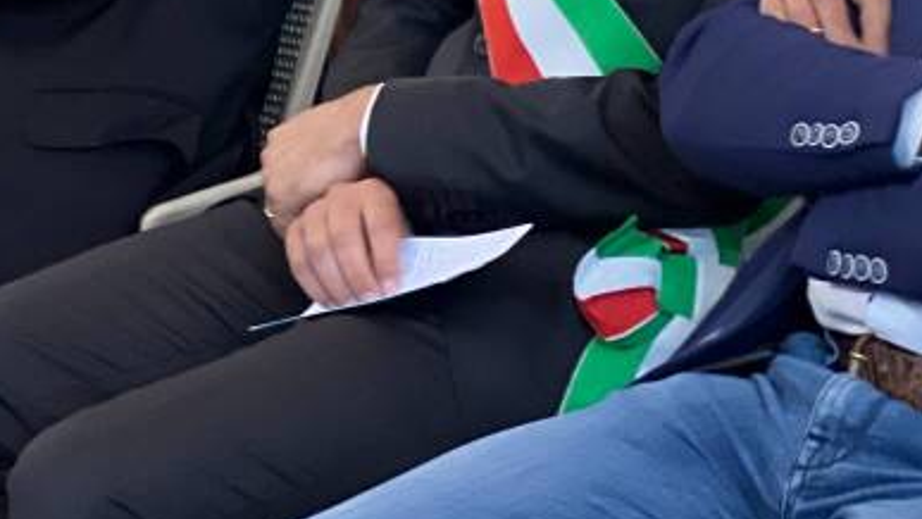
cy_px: -381
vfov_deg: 5.4
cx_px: -62
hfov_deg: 9.6
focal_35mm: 222
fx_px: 5429
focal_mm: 9
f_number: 2.8
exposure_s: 1/34
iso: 640
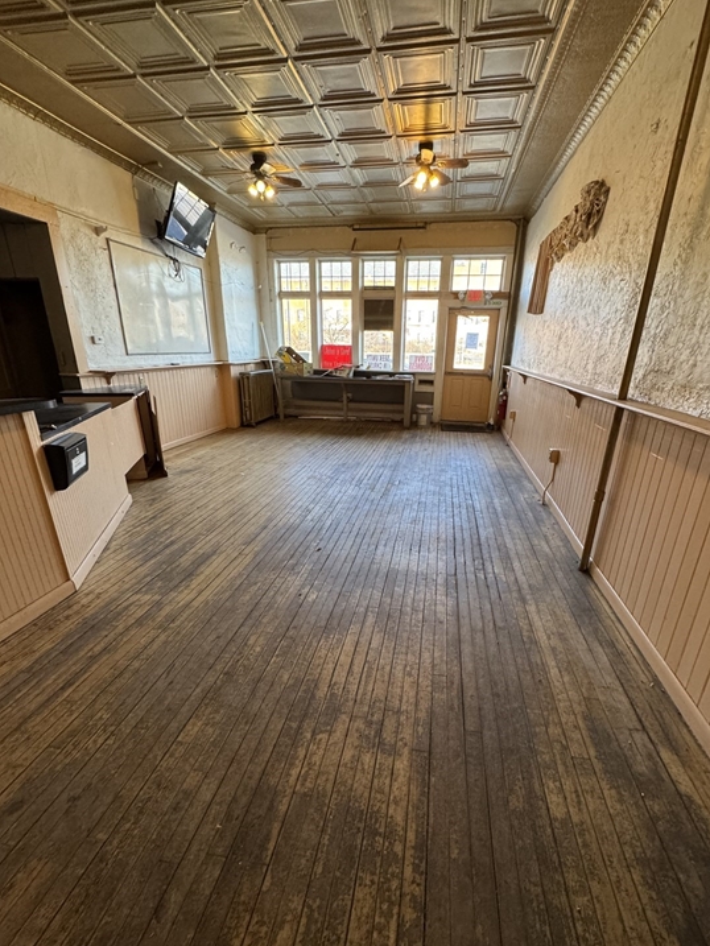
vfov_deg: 98.1
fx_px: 410
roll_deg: -1.8
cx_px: 375
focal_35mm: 15
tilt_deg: -19.8
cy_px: 493
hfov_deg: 81.7
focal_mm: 2.22
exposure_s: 1/120
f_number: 2.2
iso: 320
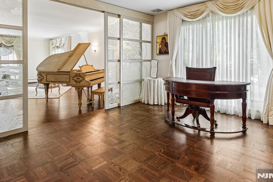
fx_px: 159
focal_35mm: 21
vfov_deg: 58.5
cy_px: 65
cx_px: 112
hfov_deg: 80.4
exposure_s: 1/4
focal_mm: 16
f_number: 8
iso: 400
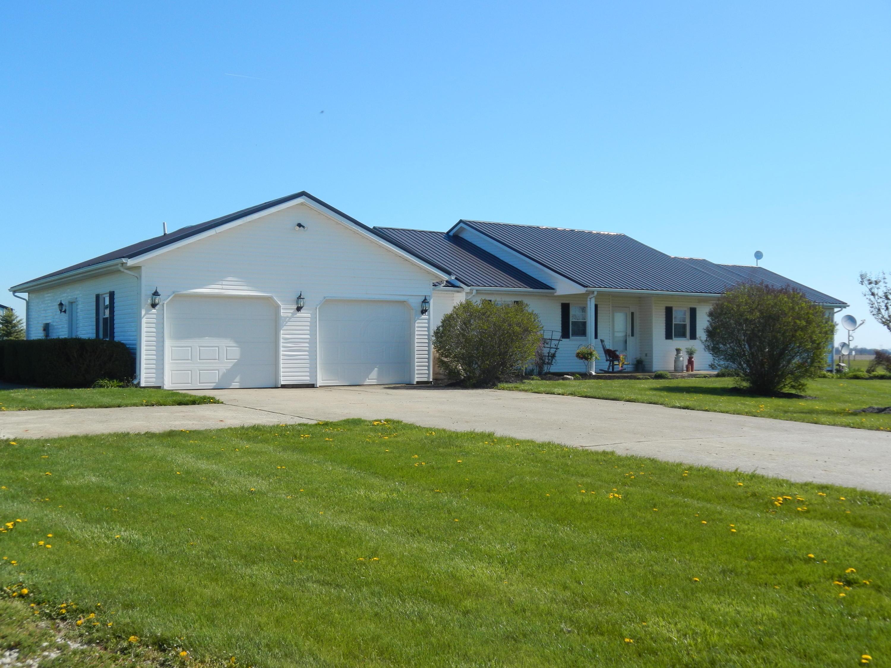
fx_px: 952
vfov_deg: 38.7
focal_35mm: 37
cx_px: 446
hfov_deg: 50.1
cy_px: 334
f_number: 3.6
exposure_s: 1/1250
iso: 125
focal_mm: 6.8
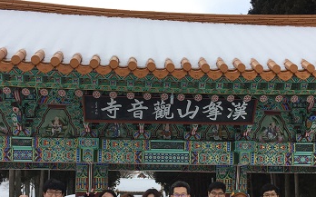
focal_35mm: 53
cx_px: 182
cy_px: 199
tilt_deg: +2.3
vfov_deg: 23.3
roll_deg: +0.8
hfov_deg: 38.1
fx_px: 456
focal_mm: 4.15
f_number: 2.2
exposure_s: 1/719
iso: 32
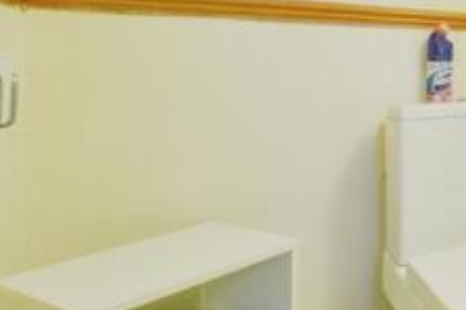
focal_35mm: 35
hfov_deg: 34.8
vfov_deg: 36.4
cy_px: 55
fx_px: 453
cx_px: 624
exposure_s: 1/1.25
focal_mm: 12
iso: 200
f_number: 9
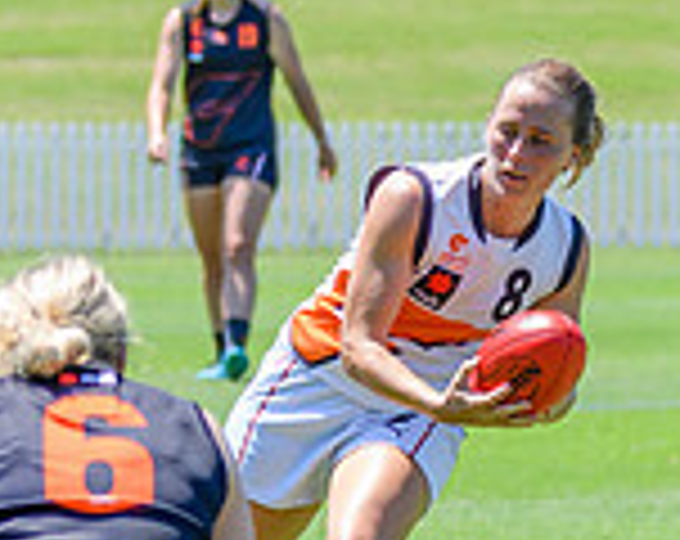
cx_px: 338
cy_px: 319
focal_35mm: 887
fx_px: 17805
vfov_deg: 1.7
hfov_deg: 2.2
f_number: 5.6
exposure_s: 1/2000
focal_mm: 160
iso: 800
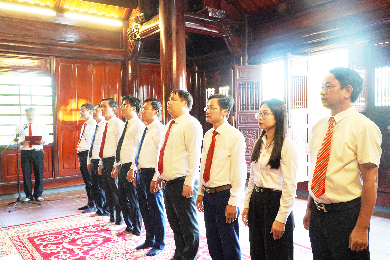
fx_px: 325
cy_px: 130
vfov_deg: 43.6
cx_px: 195
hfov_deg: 61.9
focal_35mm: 30
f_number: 4
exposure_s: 1/160
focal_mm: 20
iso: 1250
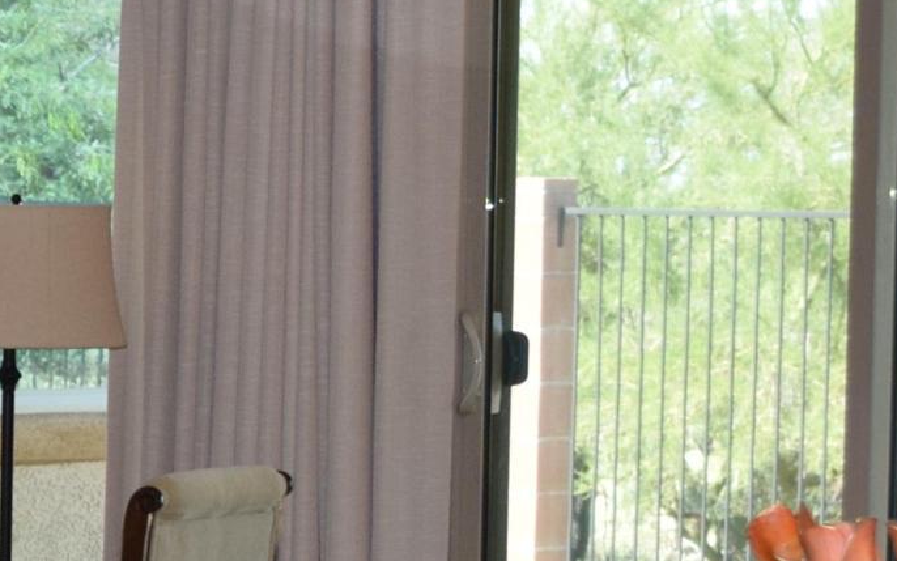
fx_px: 4089
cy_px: 542
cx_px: -720
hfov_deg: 11.6
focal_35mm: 167
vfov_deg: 7.8
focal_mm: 25
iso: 720
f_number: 5.6
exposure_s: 1/125
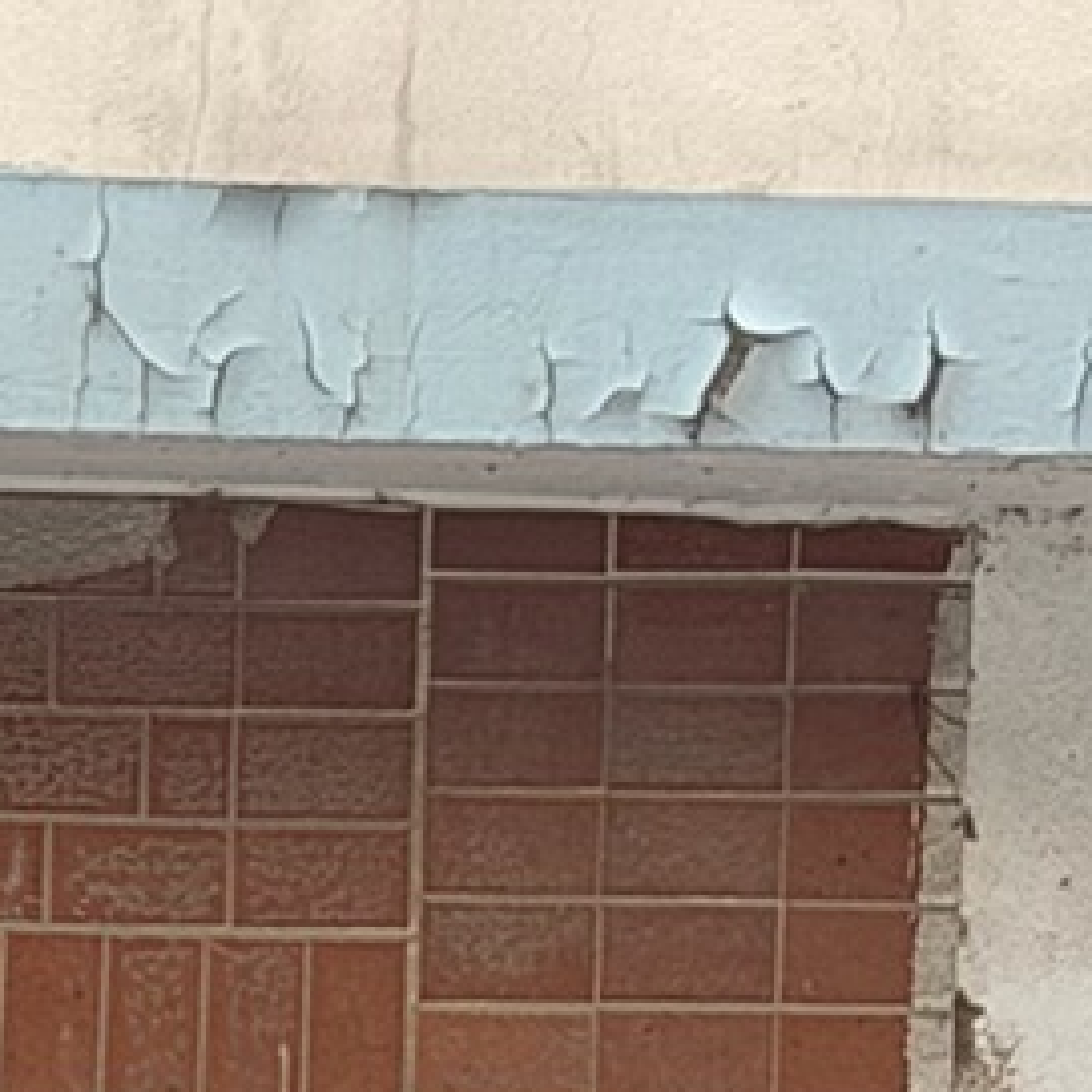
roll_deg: -2.2
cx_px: -1076
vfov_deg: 5.1
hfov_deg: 5.4
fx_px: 11457
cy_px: 3699
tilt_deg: -8.6
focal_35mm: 321
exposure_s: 1/652
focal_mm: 6.76
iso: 64
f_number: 1.78
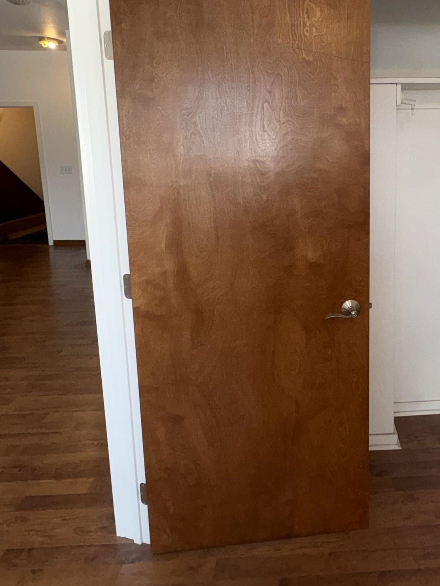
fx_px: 492
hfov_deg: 46.5
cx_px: 329
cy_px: 220
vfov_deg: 60.8
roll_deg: +0.8
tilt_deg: -8.8
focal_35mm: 29
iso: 64
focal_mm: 2.22
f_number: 2.2
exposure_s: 1/60
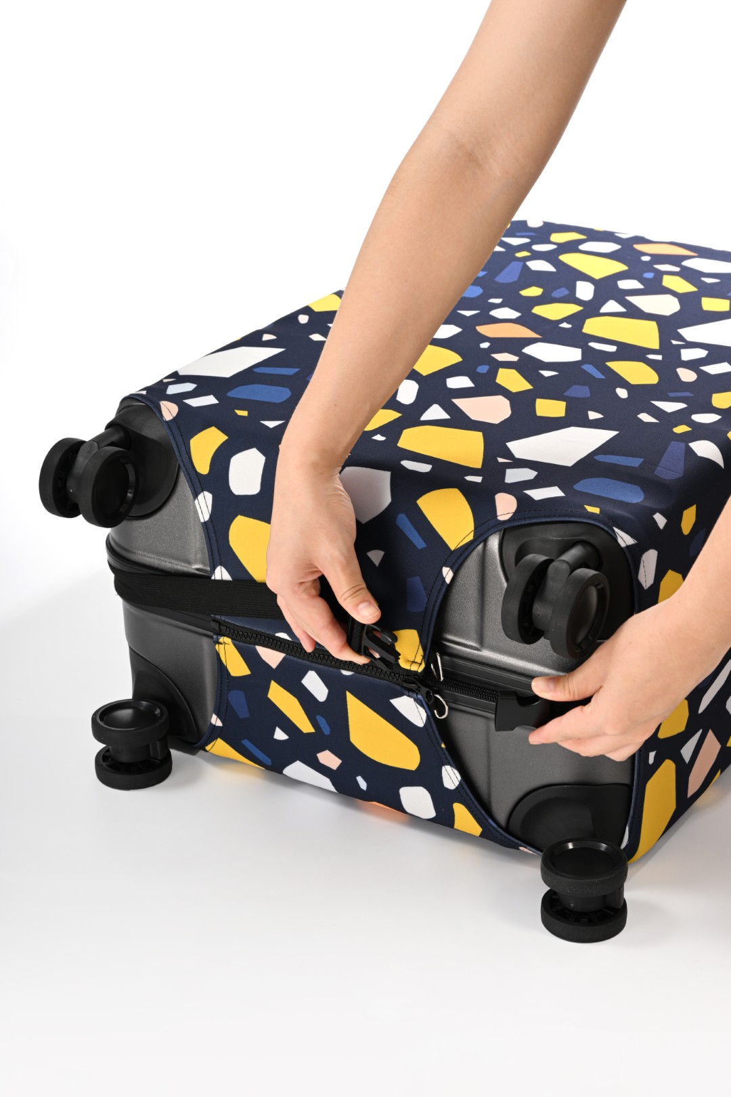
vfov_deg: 28.5
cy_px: 548
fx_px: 2162
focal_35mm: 71
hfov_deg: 19.2
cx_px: 366
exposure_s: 1/160
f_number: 13
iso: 100
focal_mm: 71
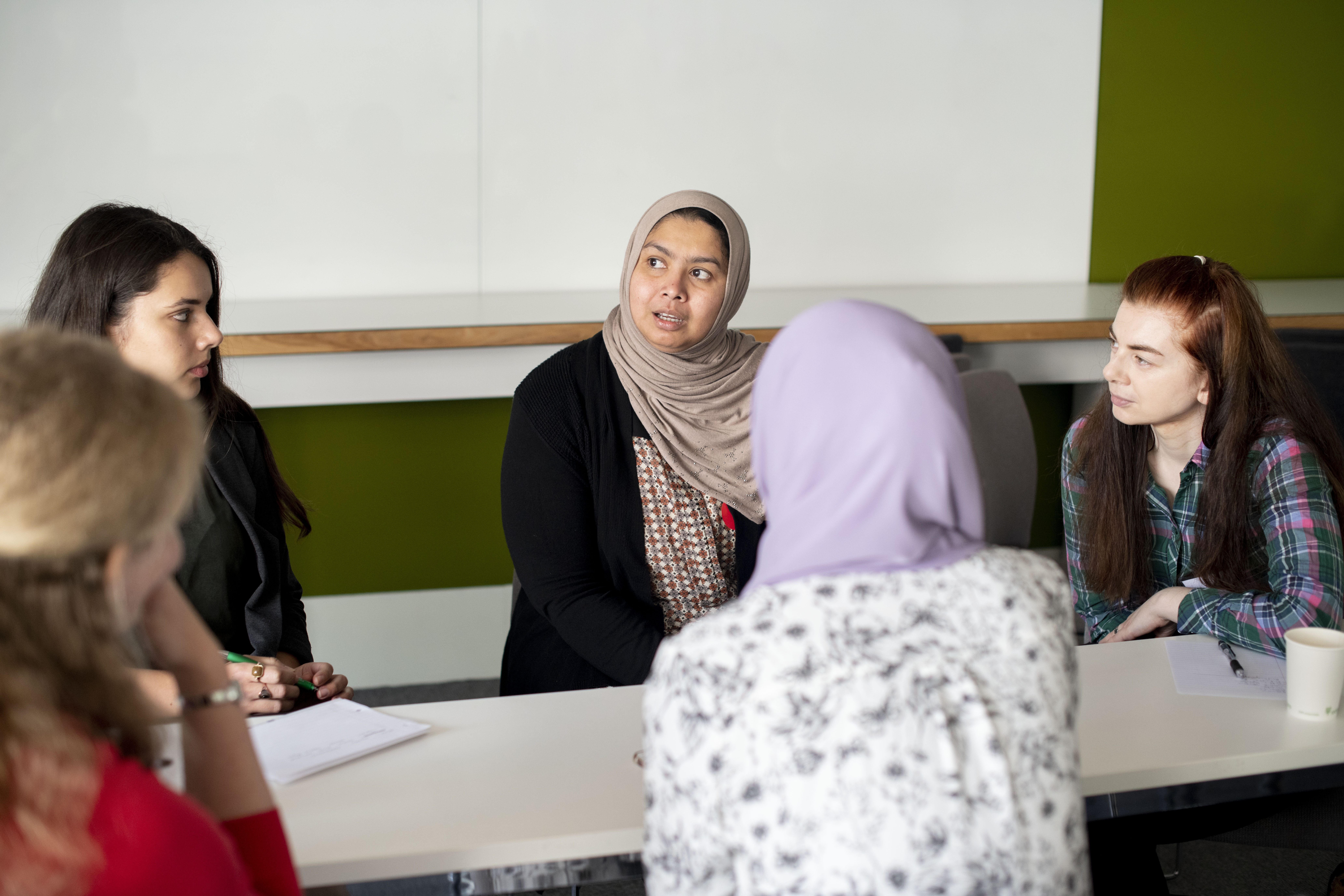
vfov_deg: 27.0
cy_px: 448
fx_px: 1867
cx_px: 672
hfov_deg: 39.6
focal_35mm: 50
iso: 1000
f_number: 2.8
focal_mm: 50
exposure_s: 1/160
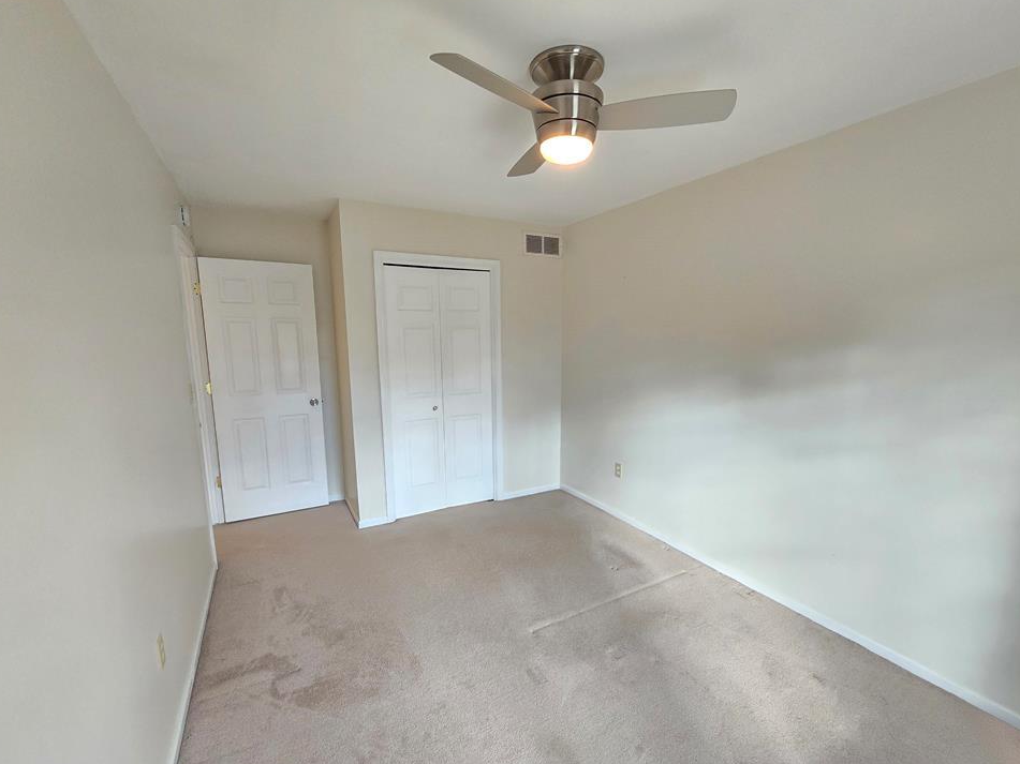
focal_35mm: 14
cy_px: 396
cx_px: 517
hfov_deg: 102.1
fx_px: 412
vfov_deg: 85.6
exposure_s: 1/60
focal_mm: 2.2
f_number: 2.2
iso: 500
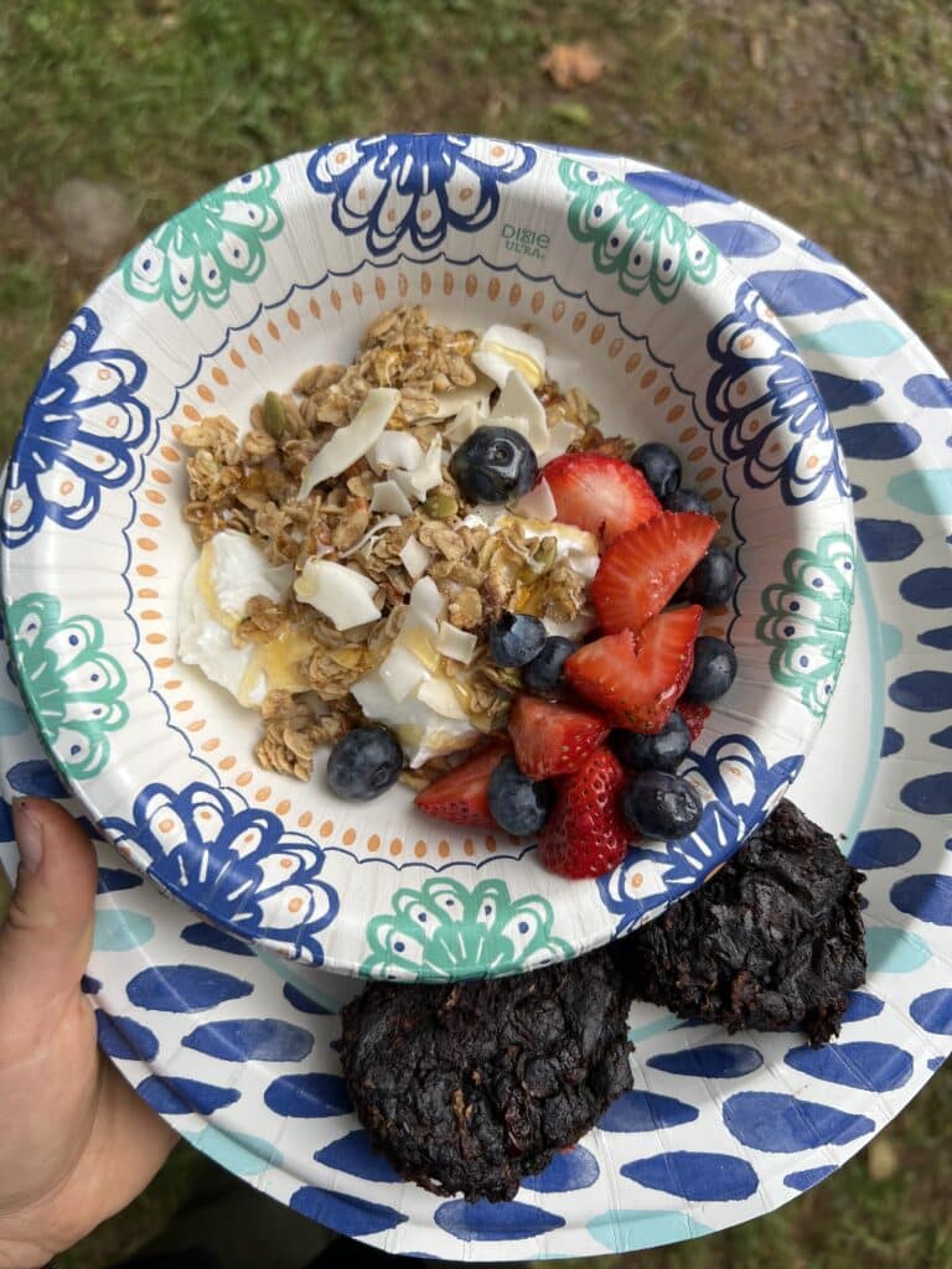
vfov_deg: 67.3
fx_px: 953
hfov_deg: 53.1
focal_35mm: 26
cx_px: 476
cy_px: 634
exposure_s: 1/482
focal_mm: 5.7
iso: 50
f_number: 1.5
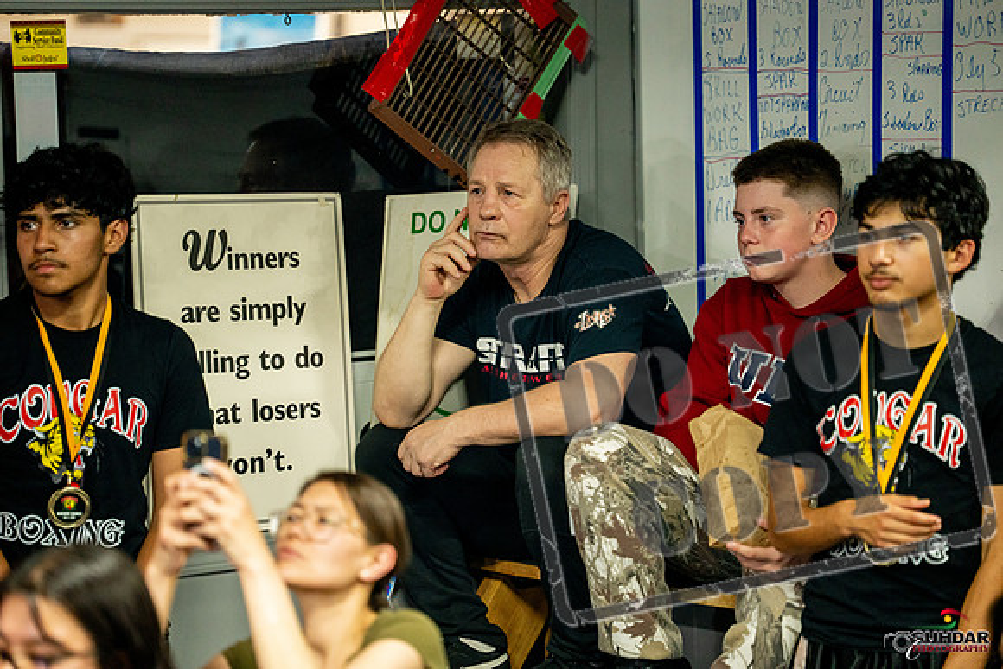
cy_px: 334
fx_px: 4180
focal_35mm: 150
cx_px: 502
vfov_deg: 9.2
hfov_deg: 13.7
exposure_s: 1/320
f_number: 2
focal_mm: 150
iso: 4000
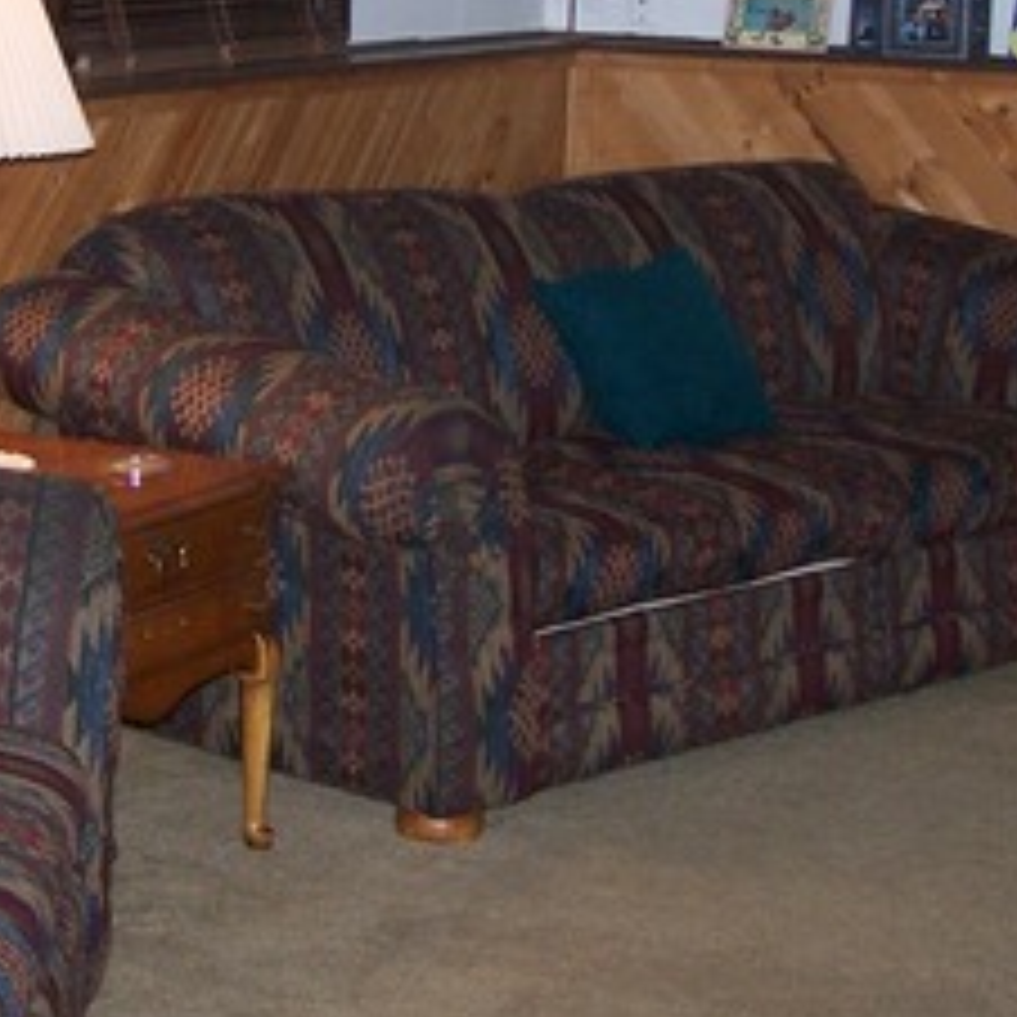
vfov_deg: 18.1
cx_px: 396
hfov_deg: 18.3
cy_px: 176
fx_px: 3158
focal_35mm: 95
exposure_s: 1/60
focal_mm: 6.3
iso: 140
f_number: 2.8
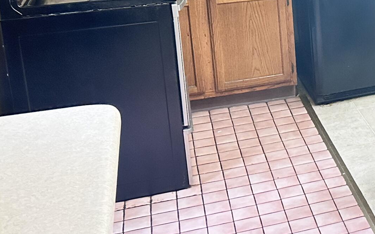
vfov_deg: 17.5
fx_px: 736
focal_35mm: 72
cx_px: 524
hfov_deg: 24.0
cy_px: -16
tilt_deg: -13.9
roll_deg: +0.5
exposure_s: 1/60
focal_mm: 6.86
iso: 640
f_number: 1.78
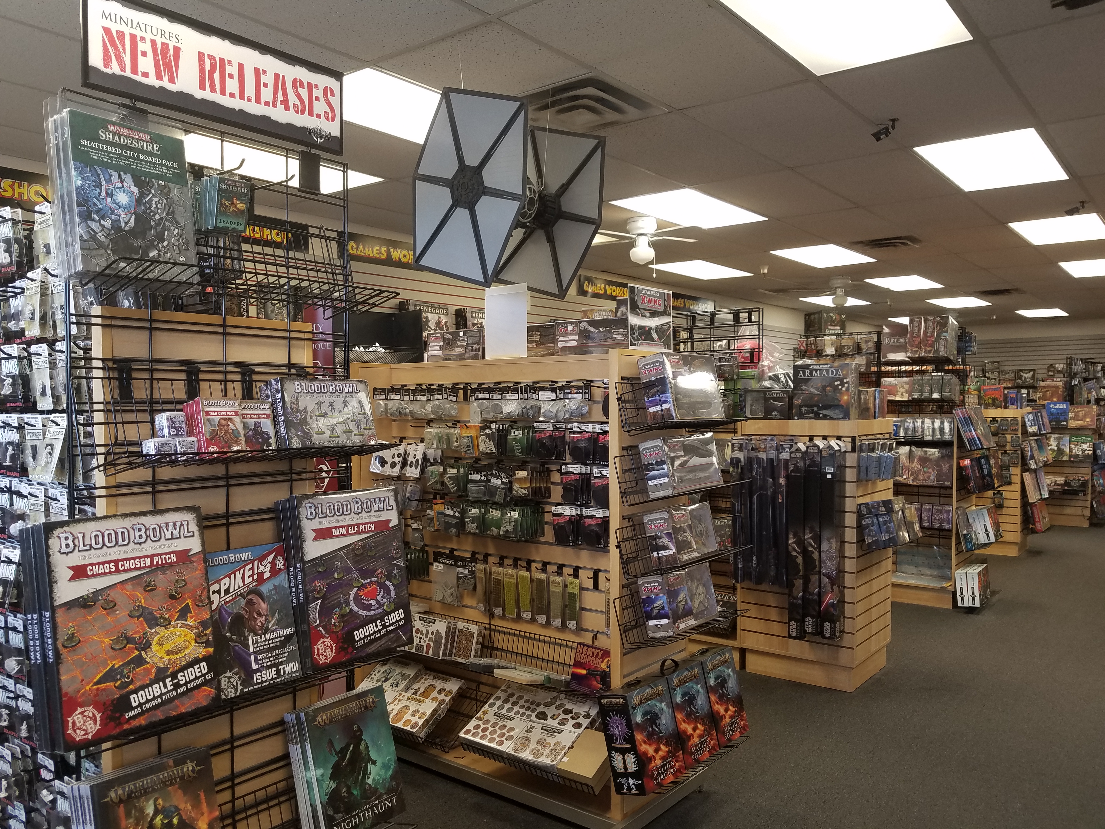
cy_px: 414
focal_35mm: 26
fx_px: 830
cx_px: 552
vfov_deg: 53.1
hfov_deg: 67.3
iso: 50
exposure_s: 1/60
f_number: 1.7
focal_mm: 4.2
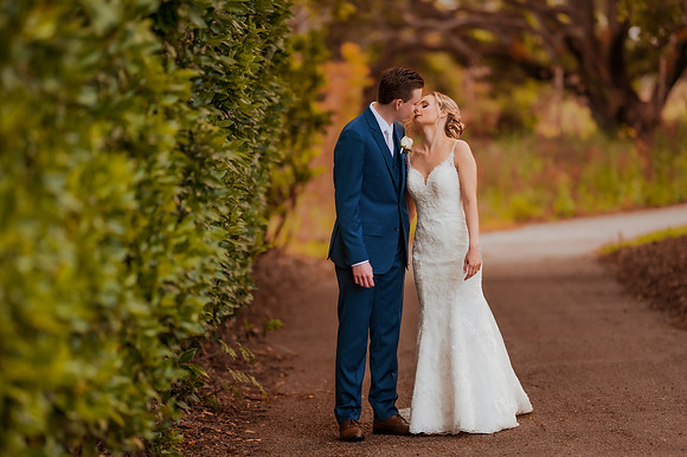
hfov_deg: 15.2
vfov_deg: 10.1
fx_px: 2575
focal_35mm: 135
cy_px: 228
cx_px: 344
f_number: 1.8
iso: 320
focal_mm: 135
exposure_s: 1/800
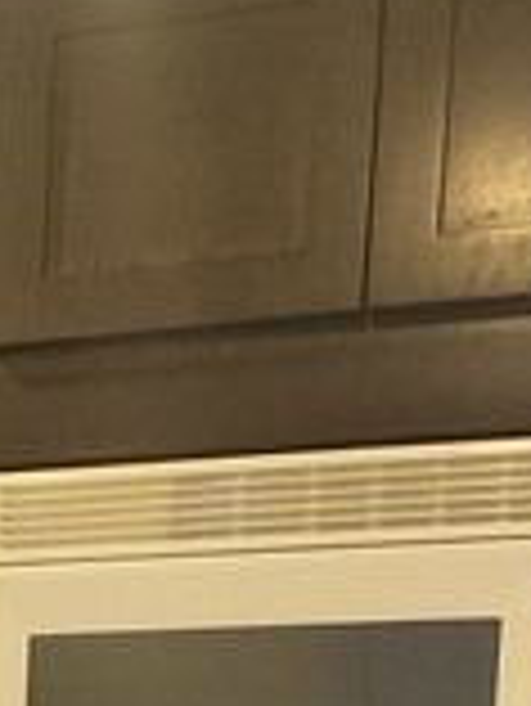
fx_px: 2410
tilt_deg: -6.0
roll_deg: -1.5
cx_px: -374
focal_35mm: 118
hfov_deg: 11.8
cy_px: 1232
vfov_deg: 14.8
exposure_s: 1/60
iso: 80
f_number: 1.8
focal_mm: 3
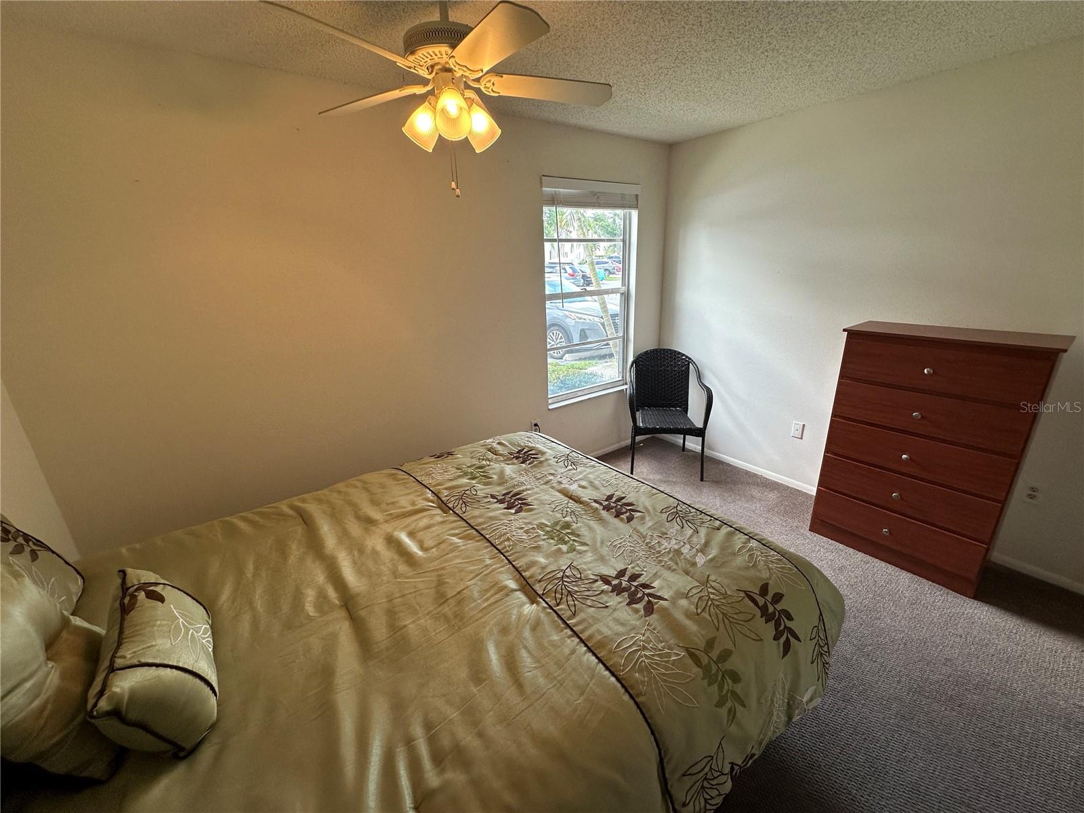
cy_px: 406
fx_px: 438
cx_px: 542
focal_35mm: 14
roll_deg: +1.2
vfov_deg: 85.7
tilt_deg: -18.3
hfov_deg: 102.1
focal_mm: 2.22
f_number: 2.2
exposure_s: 1/120
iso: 100
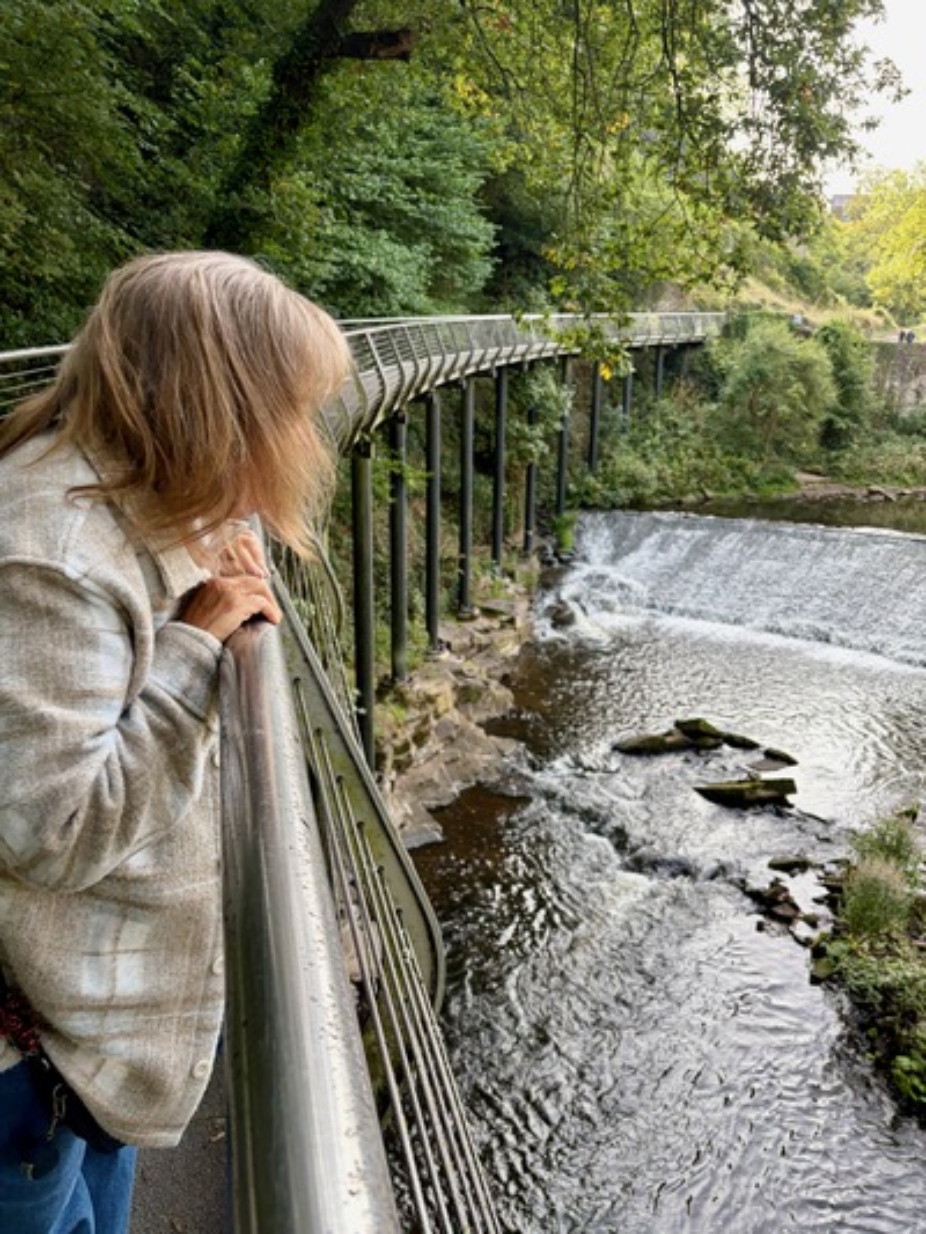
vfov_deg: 67.3
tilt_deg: -15.7
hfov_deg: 53.1
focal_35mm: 26
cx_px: 463
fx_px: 927
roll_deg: -1.0
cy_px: 617
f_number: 1.6
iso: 50
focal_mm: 5.96
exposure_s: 1/198
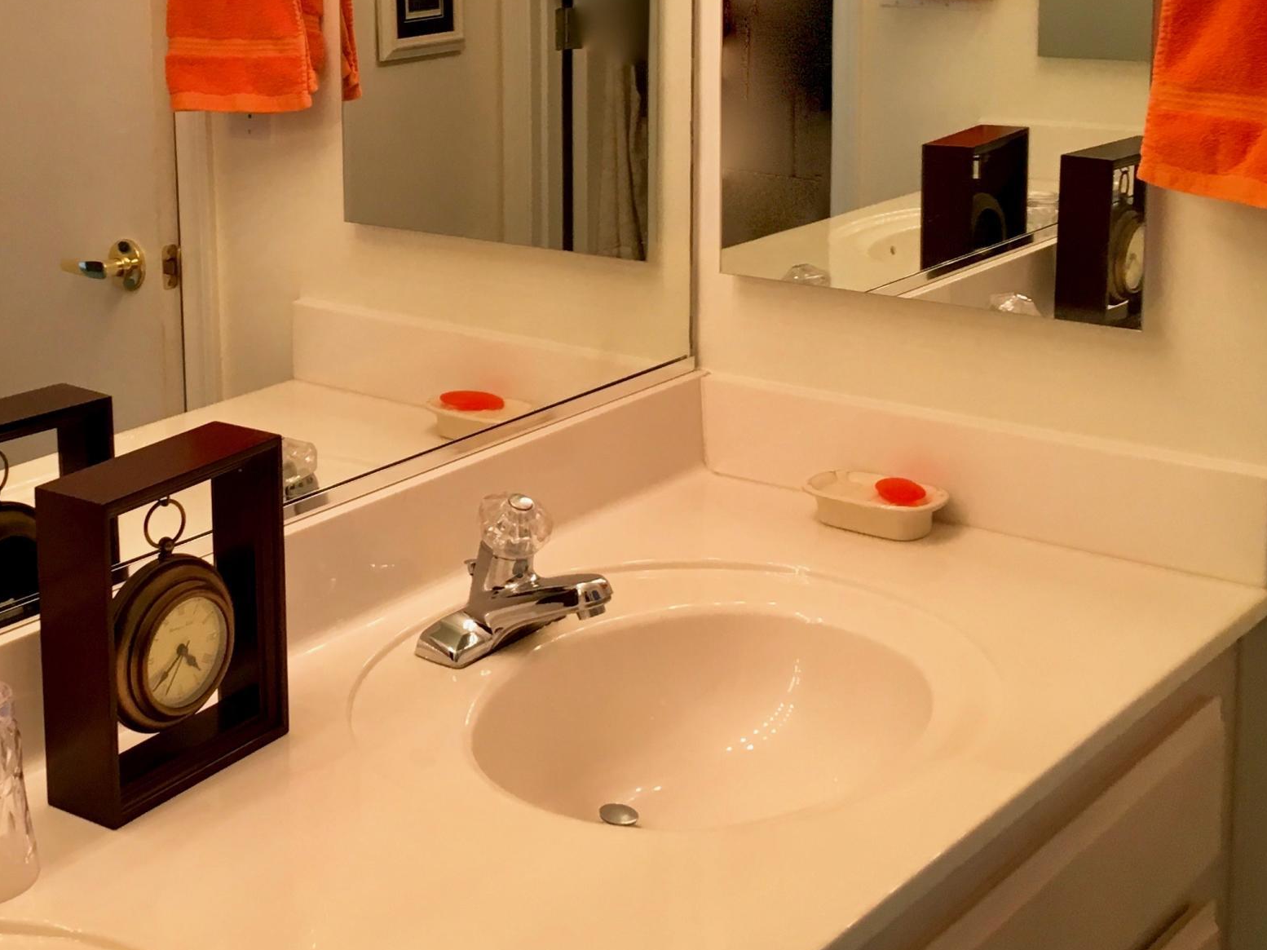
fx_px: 2049
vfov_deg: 25.6
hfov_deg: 33.1
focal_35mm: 56
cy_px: 177
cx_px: 202
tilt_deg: -9.3
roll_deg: +1.5
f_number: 2.2
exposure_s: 1/30
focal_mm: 4.15
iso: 50
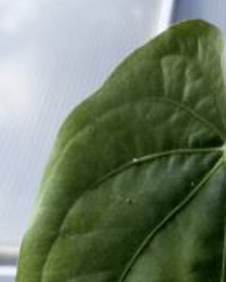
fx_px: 910
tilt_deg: -13.8
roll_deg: -1.3
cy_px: 321
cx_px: 233
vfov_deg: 17.0
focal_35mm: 109
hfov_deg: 13.9
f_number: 1.78
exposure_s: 1/1070
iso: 64
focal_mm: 6.76
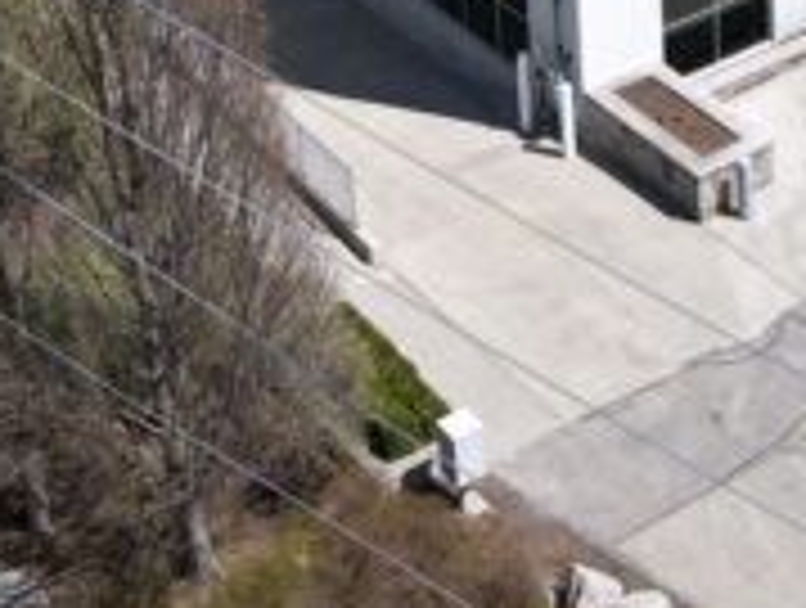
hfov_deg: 20.8
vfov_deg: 14.6
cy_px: -428
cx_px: 788
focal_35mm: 91
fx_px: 2123
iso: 110
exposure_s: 1/800
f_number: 2.8
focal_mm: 4.5
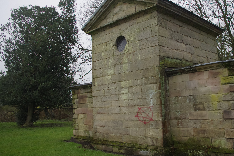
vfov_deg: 37.7
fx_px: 227
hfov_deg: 53.7
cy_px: 83
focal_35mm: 35
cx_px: 150
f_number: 5
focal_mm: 18
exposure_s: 1/400
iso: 800
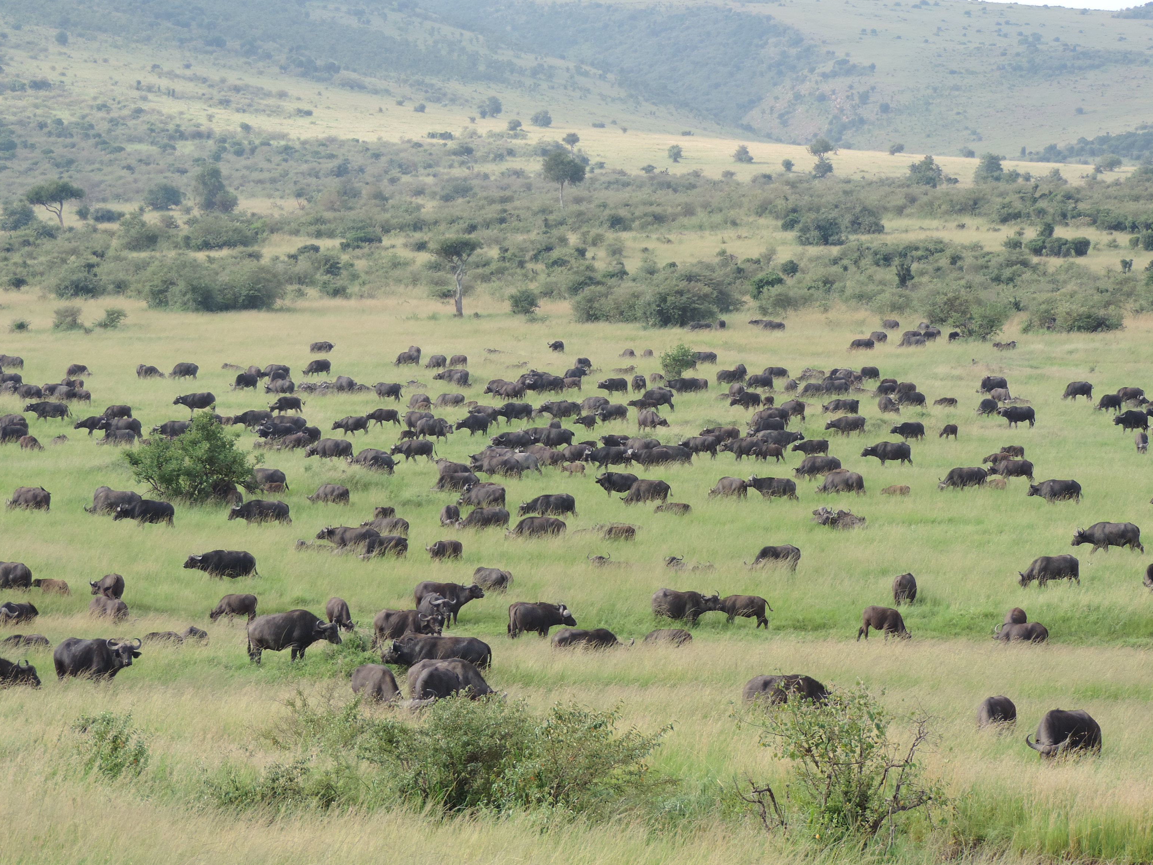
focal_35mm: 142
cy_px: 420
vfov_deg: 10.4
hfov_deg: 13.9
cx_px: 555
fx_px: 4730
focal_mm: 24
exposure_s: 1/125
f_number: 4.3
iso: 80
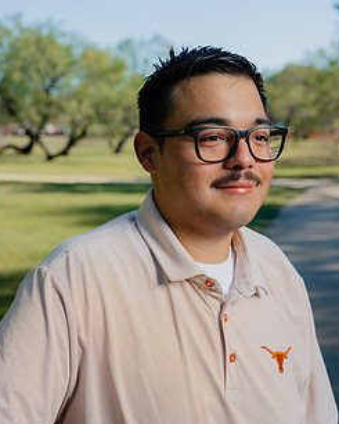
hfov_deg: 22.1
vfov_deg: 27.5
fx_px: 865
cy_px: 223
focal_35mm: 69
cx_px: 202
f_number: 5.6
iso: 64
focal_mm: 50
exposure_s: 1/200
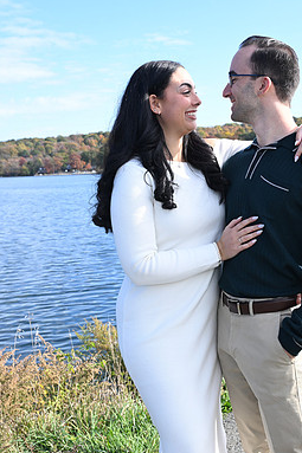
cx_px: 191
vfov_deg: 37.5
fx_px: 667
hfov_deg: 25.4
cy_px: 226
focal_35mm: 53
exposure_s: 1/100
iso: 100
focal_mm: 35
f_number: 8
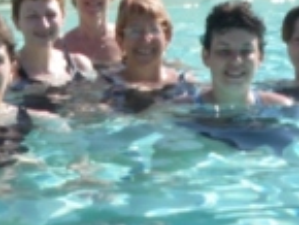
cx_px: -64
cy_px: 31
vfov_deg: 13.3
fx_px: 960
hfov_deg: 16.9
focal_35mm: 111
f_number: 5.4
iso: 64
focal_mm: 6.3
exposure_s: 1/160
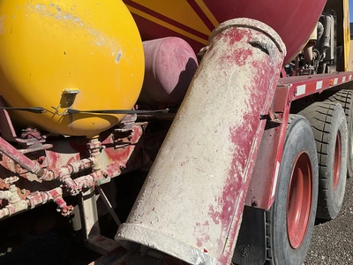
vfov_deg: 48.2
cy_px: 132
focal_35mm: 29
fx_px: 296
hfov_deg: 61.7
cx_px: 176
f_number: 1.8
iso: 25
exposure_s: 1/3322
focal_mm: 3
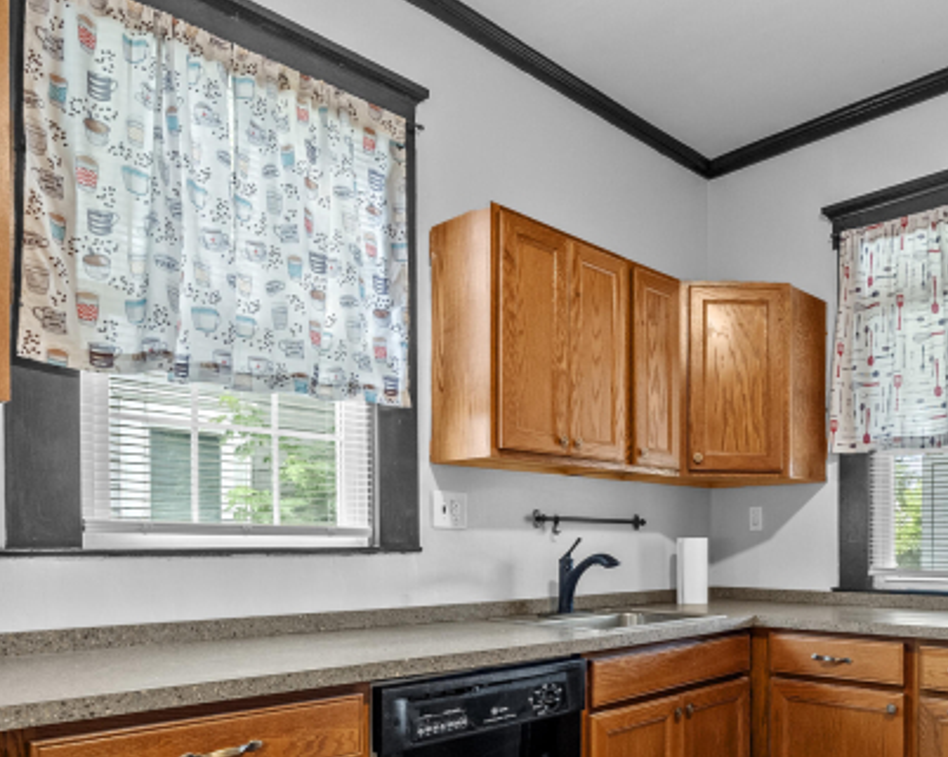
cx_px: 657
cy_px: 538
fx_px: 785
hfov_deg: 60.3
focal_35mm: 28
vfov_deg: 50.0
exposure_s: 1/1.67
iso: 1000
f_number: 11
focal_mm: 16
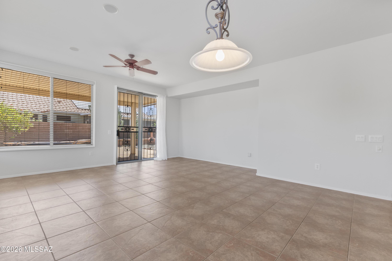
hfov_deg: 96.8
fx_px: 174
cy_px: 130
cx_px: 196
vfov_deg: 73.7
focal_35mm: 16
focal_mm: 16
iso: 1250
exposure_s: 1/10
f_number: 13
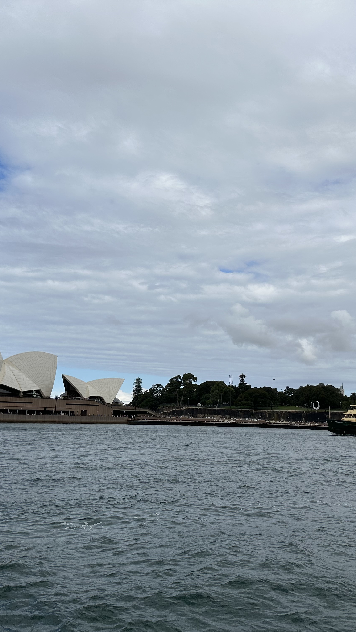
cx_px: 191
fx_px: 587
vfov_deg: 56.6
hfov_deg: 33.7
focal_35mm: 35
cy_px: 315
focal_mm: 6.86
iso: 80
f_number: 1.78
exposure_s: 1/7576
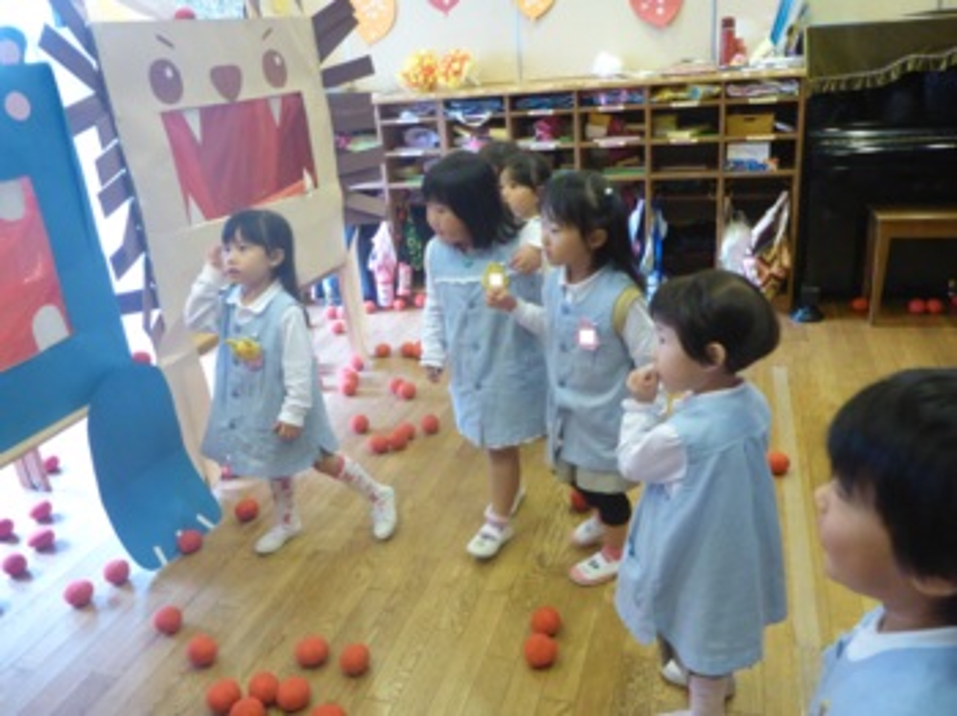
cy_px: 358
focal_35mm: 28
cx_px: 478
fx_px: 774
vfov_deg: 49.7
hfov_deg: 63.5
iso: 800
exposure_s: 1/40
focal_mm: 4.9
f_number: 3.3
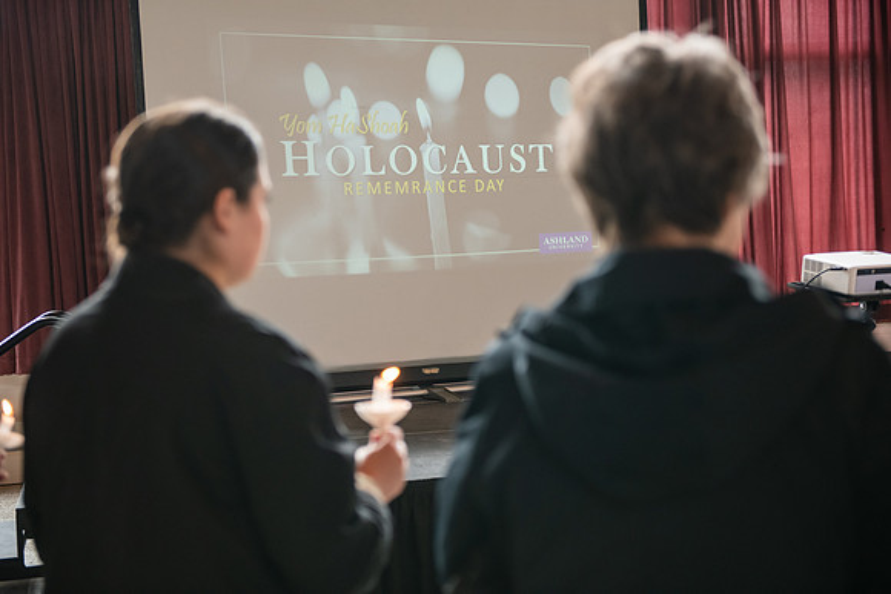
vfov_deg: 24.2
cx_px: 446
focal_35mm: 56
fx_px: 1386
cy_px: 297
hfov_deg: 35.6
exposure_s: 1/160
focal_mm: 56
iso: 1600
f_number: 3.2
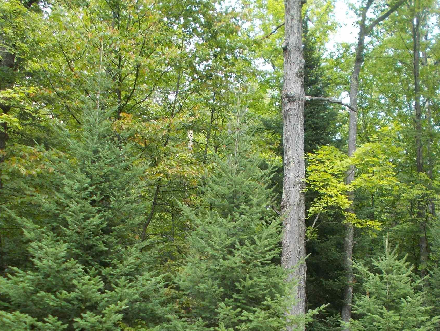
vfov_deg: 30.0
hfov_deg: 40.3
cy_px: 277
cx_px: 258
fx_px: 598
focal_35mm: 47
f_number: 3.2
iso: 80
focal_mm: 4.6
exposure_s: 1/60
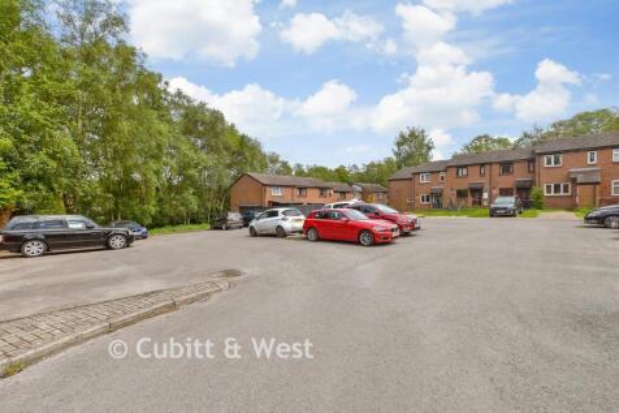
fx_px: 258
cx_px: 310
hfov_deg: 100.4
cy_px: 206
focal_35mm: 15
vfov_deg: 77.3
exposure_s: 1/400
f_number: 8
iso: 160
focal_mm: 10
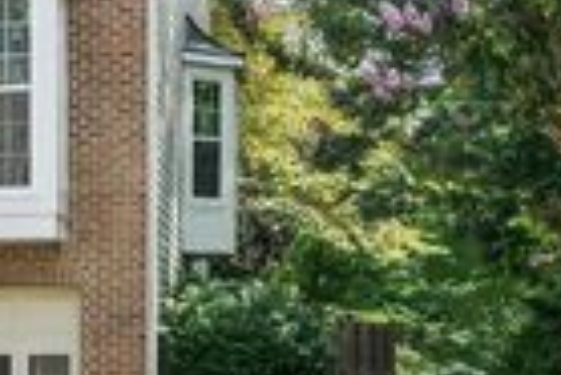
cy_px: 38
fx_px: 1513
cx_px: -52
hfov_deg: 20.1
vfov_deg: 14.0
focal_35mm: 97
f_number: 9
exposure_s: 1/100
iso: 100
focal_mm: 18
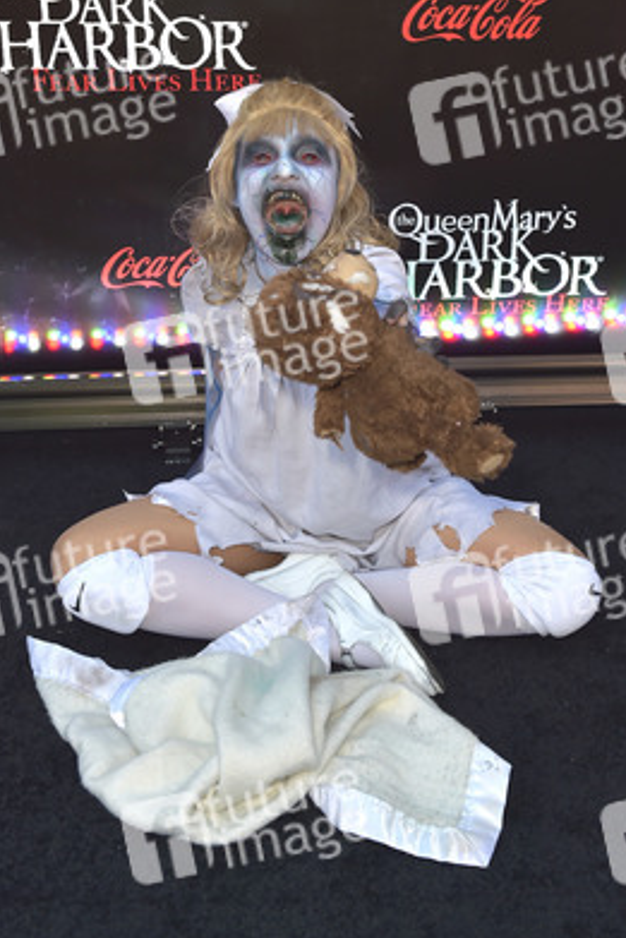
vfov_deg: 42.7
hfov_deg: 29.3
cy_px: 468
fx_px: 1199
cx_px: 315
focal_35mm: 46
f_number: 4.5
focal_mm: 45
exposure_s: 1/320
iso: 250
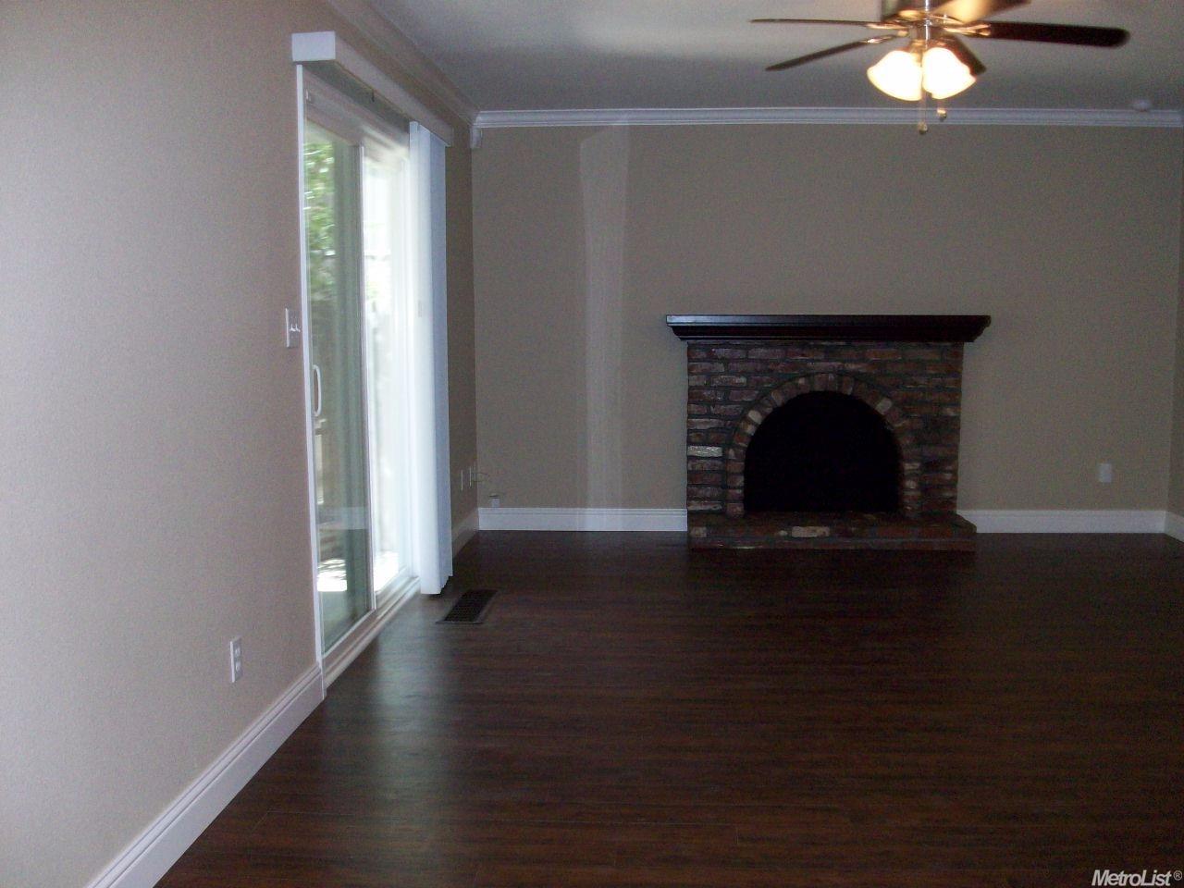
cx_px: 592
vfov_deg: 41.8
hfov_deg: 54.0
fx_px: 1163
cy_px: 444
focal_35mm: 34
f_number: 2.8
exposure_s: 1/60
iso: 200
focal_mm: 5.7
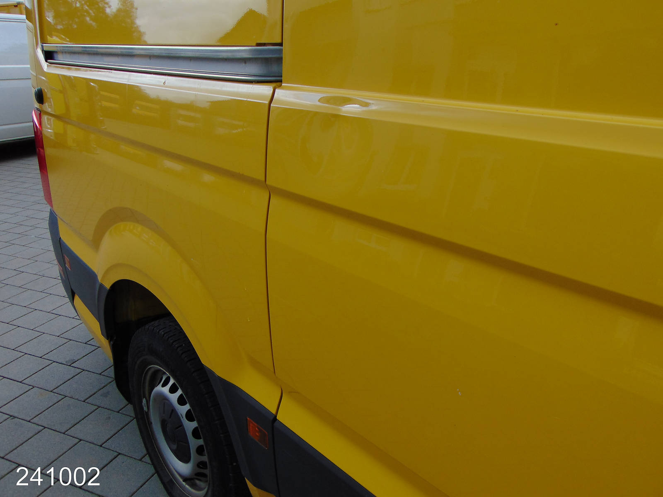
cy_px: 248
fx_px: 575
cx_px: 332
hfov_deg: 60.0
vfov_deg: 46.8
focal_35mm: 30
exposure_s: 1/160
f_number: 3.1
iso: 80
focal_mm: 5.4
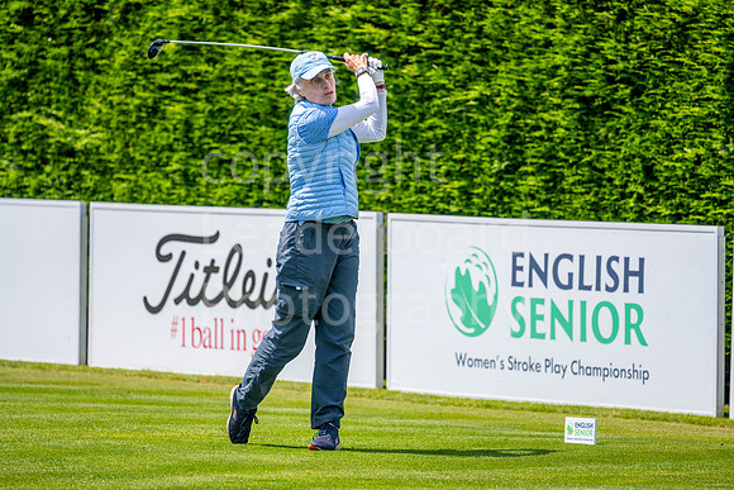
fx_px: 6118
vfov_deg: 4.6
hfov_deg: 6.9
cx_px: 367
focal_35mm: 300
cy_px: 245
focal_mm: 300
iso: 200
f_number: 5
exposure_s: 1/1250
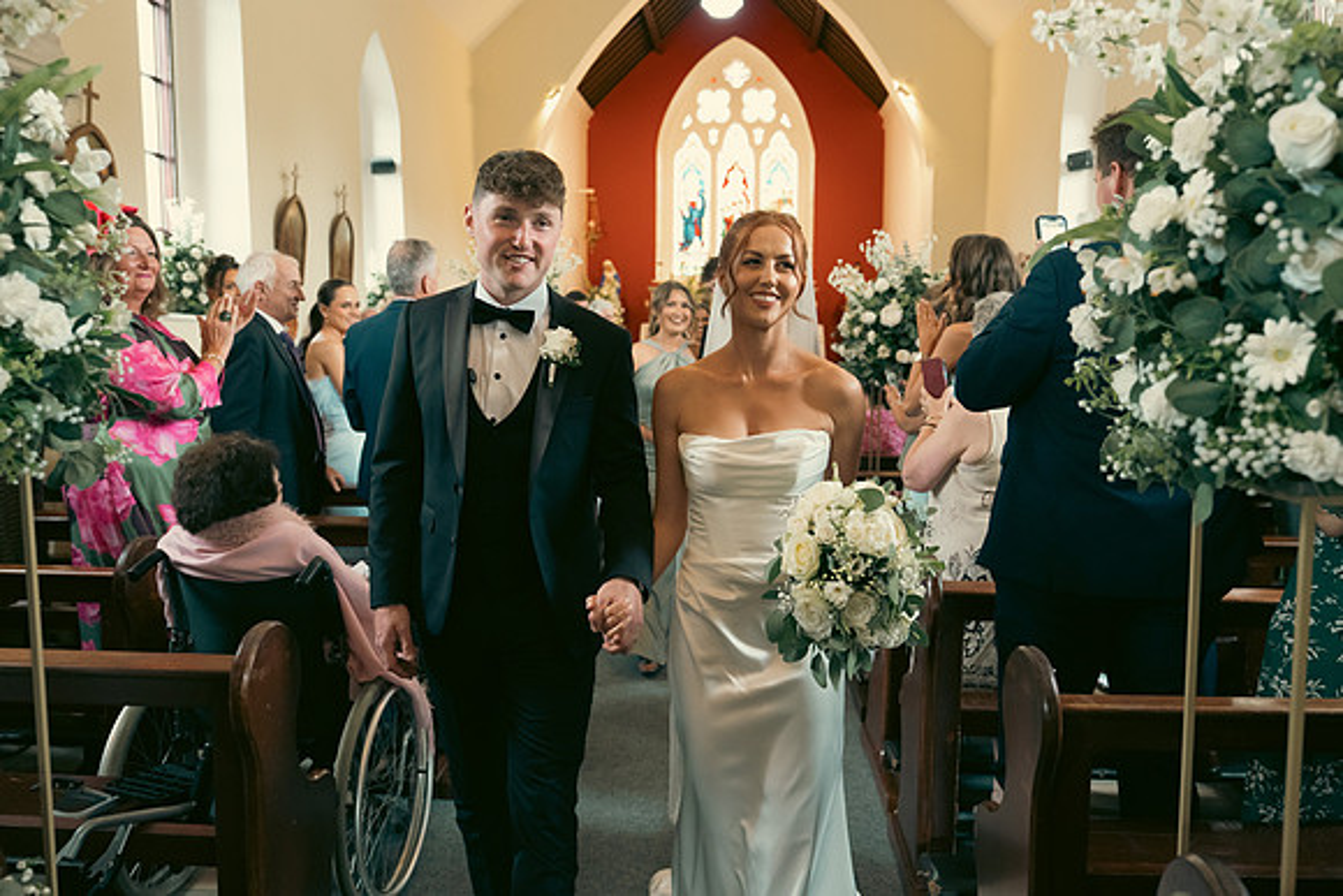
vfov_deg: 45.0
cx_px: 672
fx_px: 1082
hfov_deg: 63.6
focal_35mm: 29
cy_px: 448
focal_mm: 29
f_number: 3.5
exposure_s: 1/200
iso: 4000
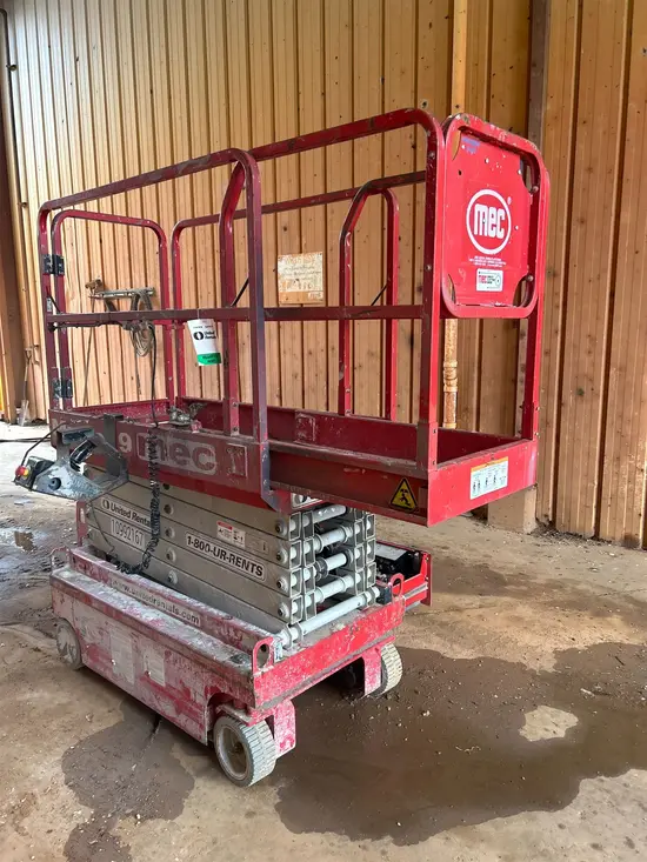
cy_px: 431
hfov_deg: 53.1
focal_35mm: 26
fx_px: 648
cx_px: 324
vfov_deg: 67.3
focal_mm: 5.7
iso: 125
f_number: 1.5
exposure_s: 1/121
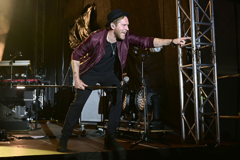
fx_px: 253
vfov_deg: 35.0
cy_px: 80
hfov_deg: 50.7
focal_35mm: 38
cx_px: 120
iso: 800
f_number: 4.5
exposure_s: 1/80
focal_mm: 38
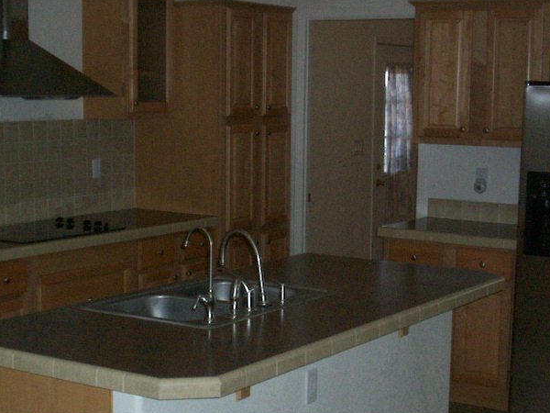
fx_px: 1160
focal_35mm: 73
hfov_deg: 26.5
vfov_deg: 20.2
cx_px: 189
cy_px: 240
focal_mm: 5.9
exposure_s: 1/64
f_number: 4.5
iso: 140
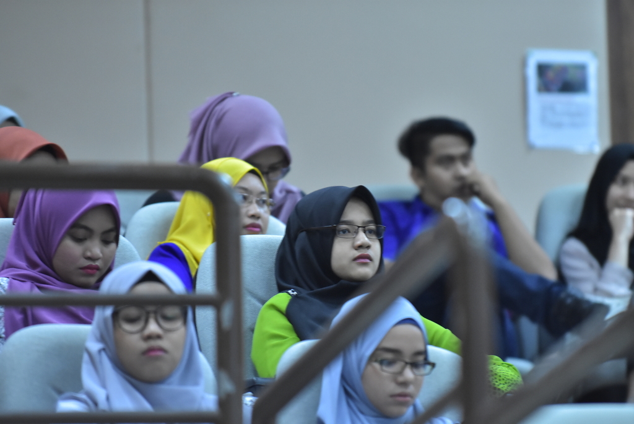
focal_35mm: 300
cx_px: 317
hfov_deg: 6.9
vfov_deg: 4.6
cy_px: 212
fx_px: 5288
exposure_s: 1/100
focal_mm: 200
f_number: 2.8
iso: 2500
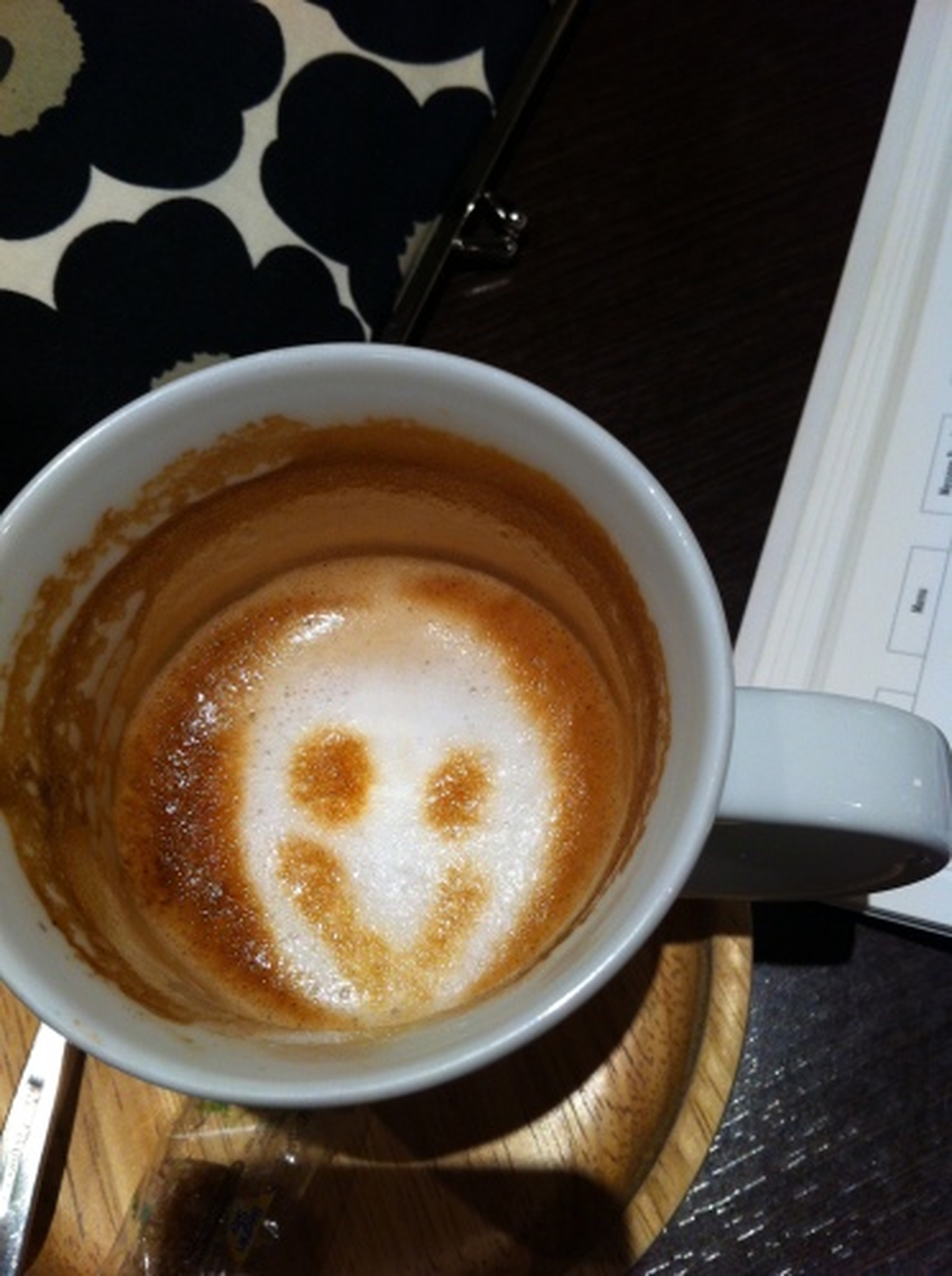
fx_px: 1288
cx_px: 476
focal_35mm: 35
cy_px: 638
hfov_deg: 40.6
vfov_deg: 52.7
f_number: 2.8
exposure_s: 1/30
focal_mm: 3.85
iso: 80
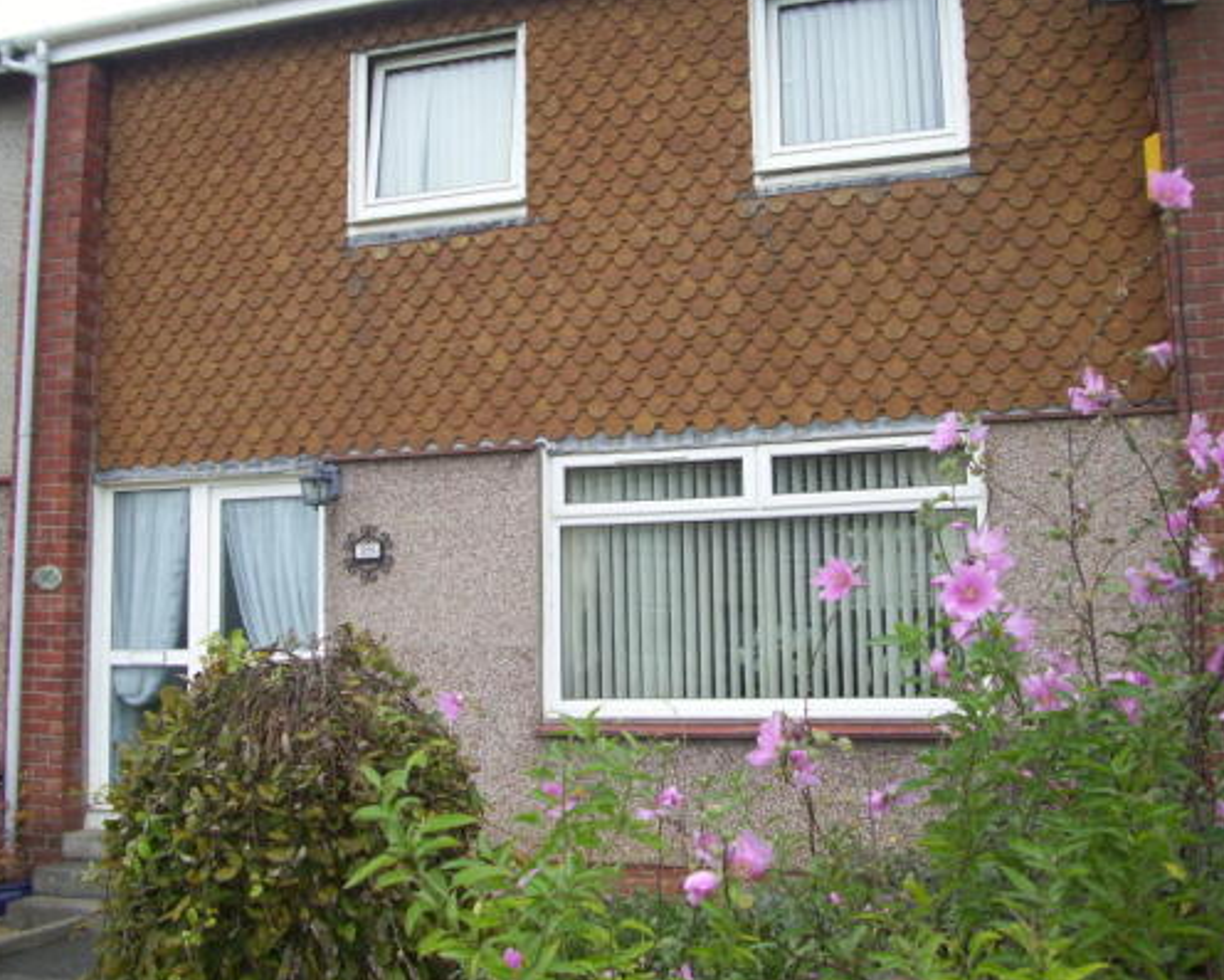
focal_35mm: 39
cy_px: 480
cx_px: 623
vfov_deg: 38.2
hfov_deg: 46.8
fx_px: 1413
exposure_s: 1/100
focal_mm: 5.7
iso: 80
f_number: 2.9
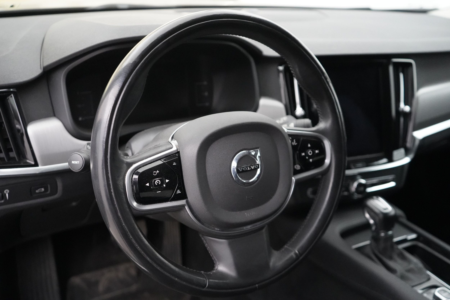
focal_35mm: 33
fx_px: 412
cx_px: 225
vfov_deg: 40.0
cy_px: 150
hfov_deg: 57.2
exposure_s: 1/100
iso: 12800
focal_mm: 33
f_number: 4
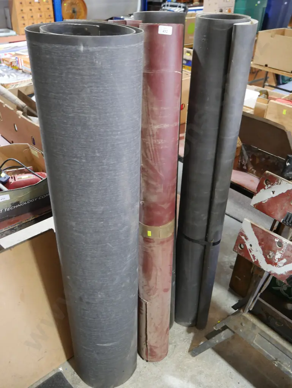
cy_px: 194
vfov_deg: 59.9
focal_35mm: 30
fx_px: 337
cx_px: 146
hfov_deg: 46.8
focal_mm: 15
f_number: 3.6
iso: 1000
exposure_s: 1/60
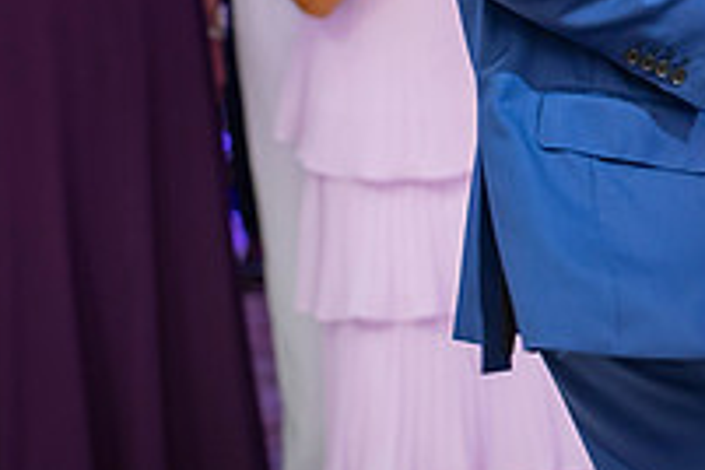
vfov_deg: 5.3
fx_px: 5091
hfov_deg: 7.9
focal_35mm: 260
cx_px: 806
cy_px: -34
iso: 800
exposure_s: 1/125
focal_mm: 82
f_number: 2.8
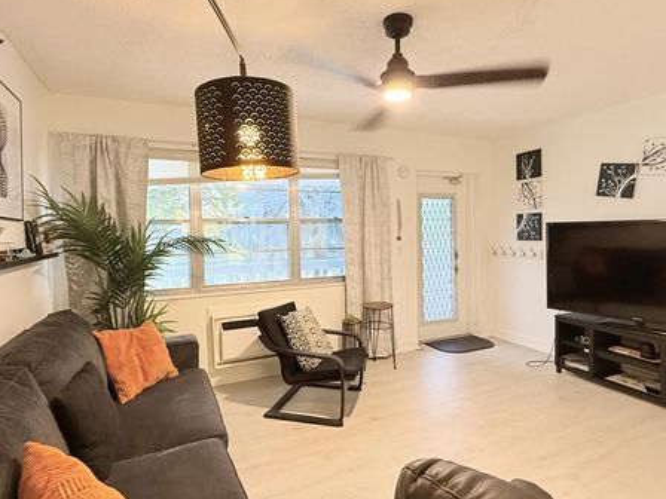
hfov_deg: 81.7
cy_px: 241
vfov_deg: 66.0
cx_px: 333
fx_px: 385
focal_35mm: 20
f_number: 2.2
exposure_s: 1/60
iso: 320
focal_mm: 2.22
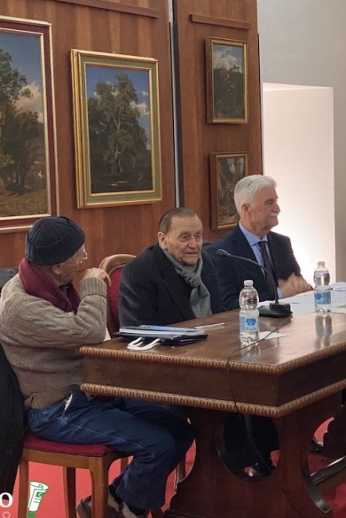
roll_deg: +1.4
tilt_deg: -5.7
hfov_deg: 18.3
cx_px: 269
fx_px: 1067
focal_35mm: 74
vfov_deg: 27.3
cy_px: 258
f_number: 2
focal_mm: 6
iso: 400
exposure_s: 1/50
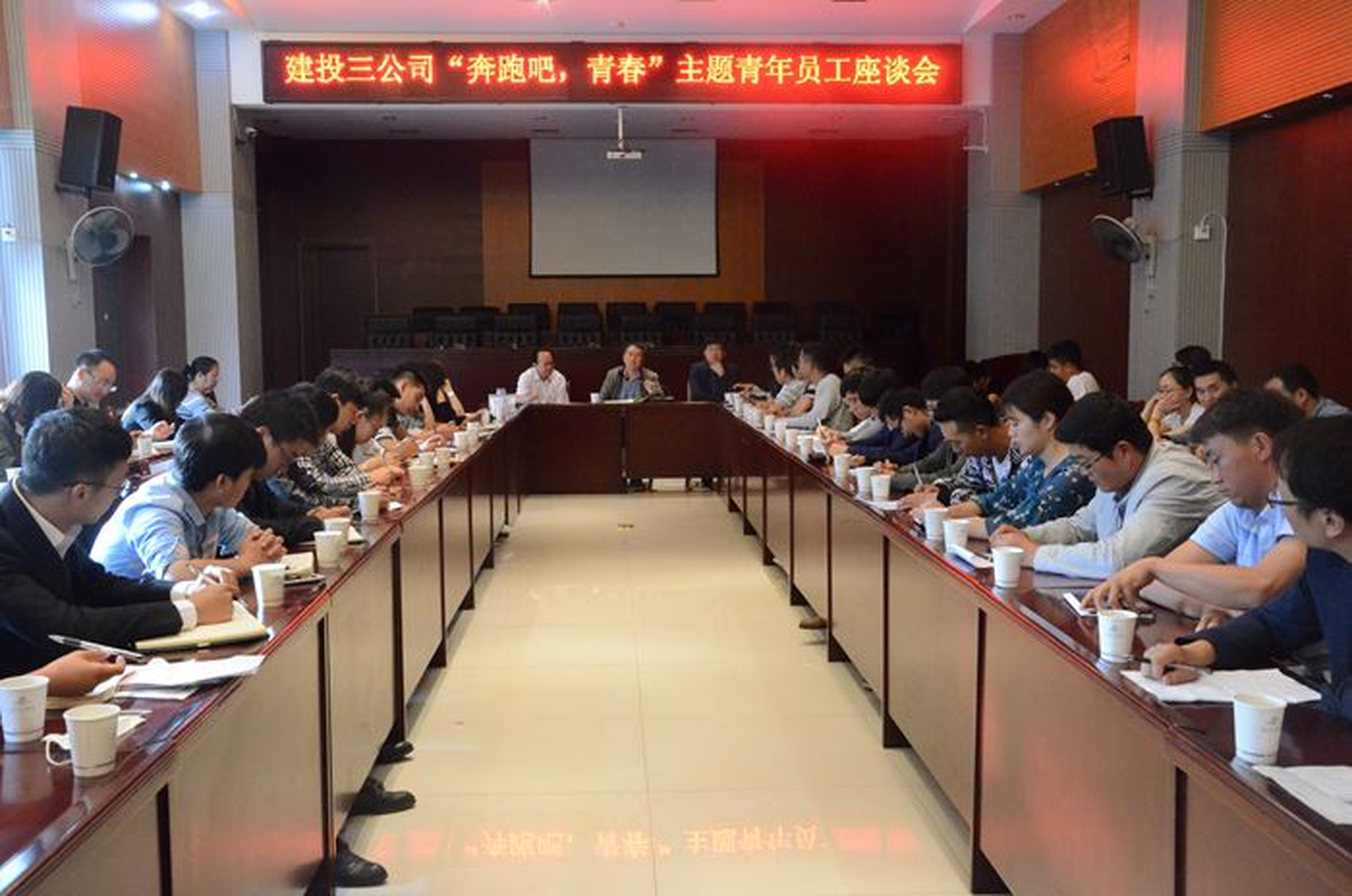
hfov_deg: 51.4
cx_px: 676
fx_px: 1406
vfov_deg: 35.4
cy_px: 448
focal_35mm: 38
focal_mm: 25
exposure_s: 1/50
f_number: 8
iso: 6400
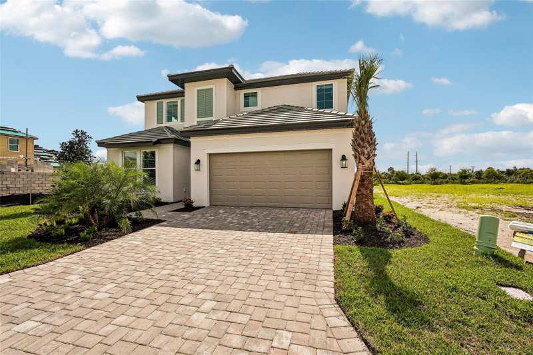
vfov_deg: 73.7
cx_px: 266
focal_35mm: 16
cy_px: 178
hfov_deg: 96.7
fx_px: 237
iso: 400
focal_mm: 16
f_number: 8
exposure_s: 1/2000
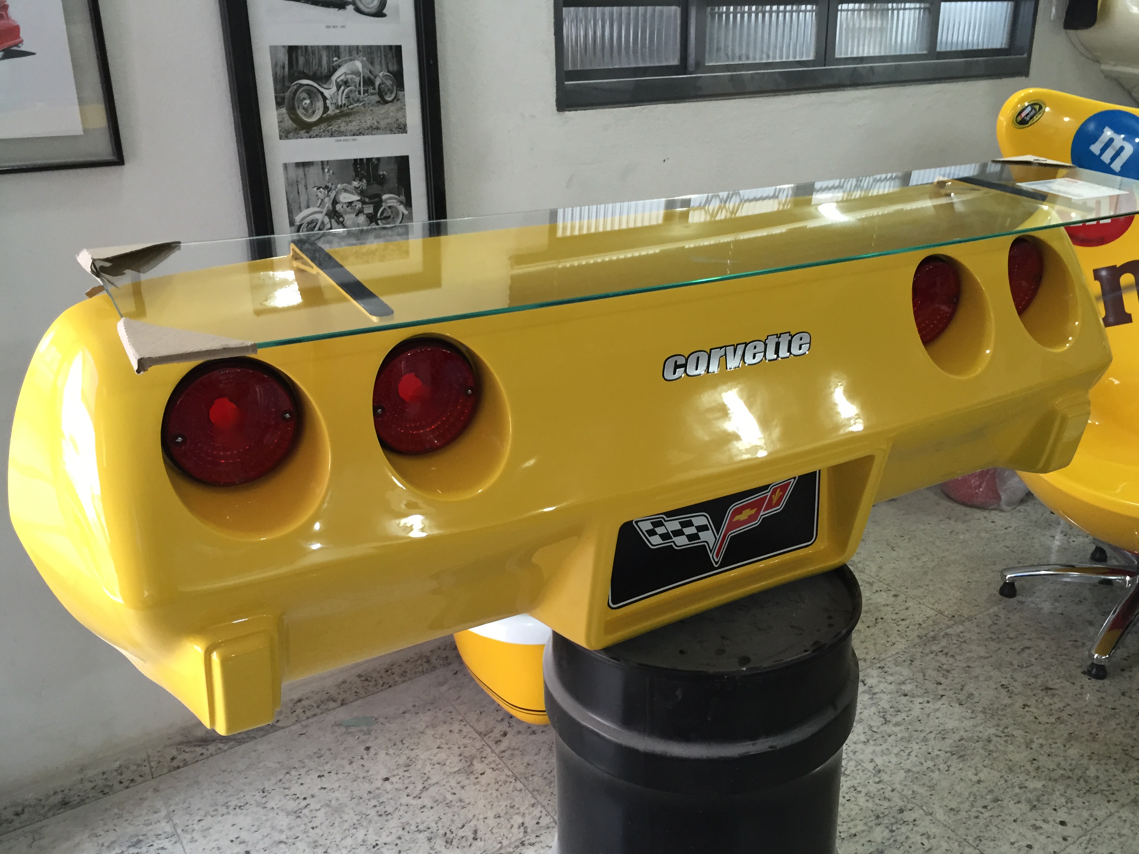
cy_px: 434
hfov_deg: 58.3
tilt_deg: -22.1
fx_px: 1020
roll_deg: +0.4
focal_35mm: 31
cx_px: 606
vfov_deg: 45.4
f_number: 2.2
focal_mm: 4.15
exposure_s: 1/30
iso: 125
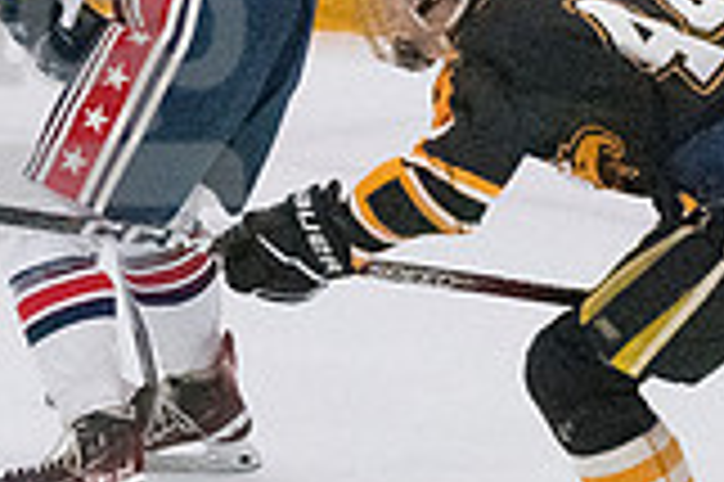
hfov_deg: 1.9
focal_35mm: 1079
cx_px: 108
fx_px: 21677
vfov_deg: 1.3
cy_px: 86
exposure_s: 1/1600
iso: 8000
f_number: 5
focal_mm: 200
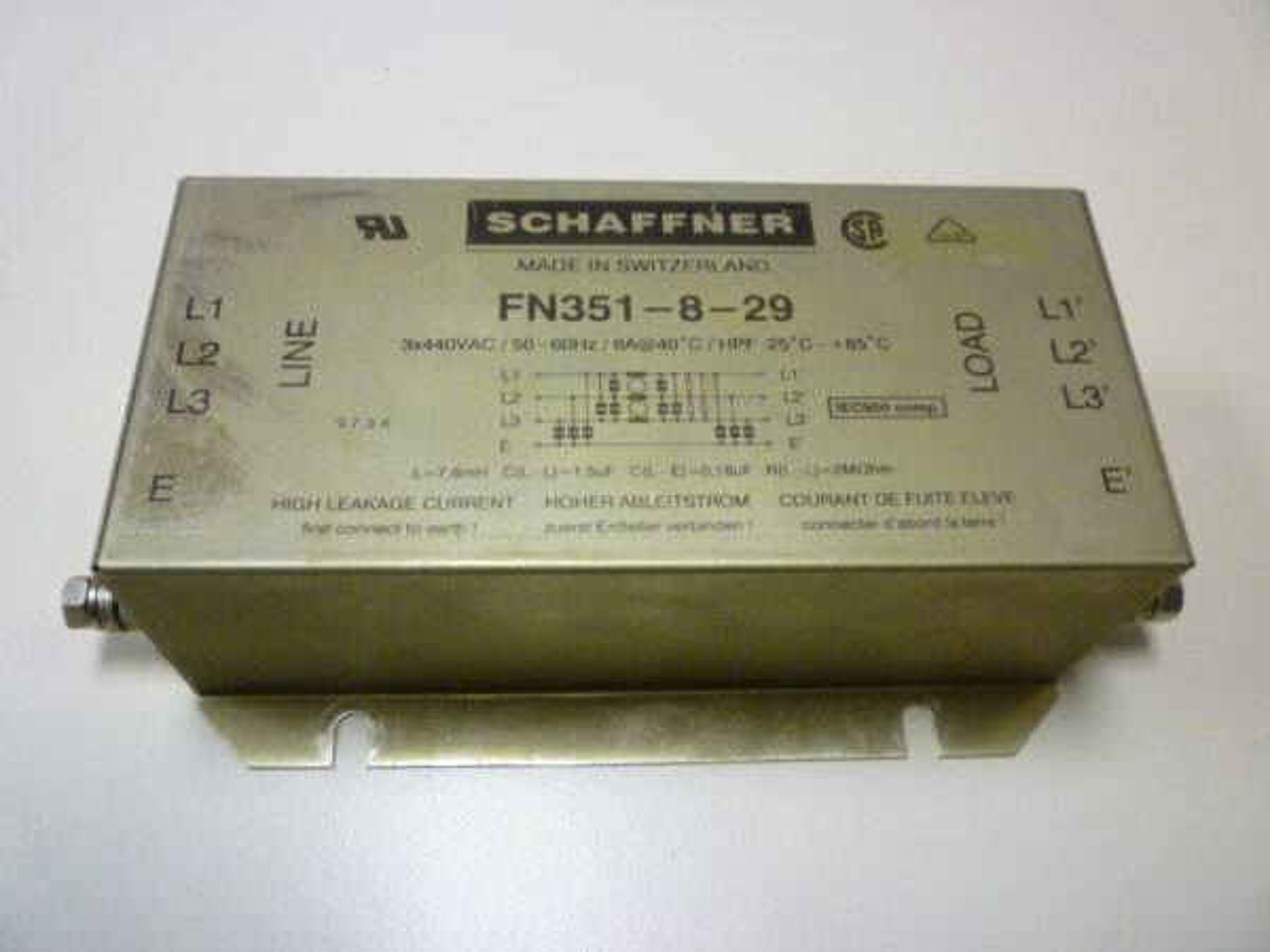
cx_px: 635
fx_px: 1064
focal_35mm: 29
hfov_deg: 61.7
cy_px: 476
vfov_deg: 48.2
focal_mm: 5.2
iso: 400
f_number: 3.3
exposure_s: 1/25
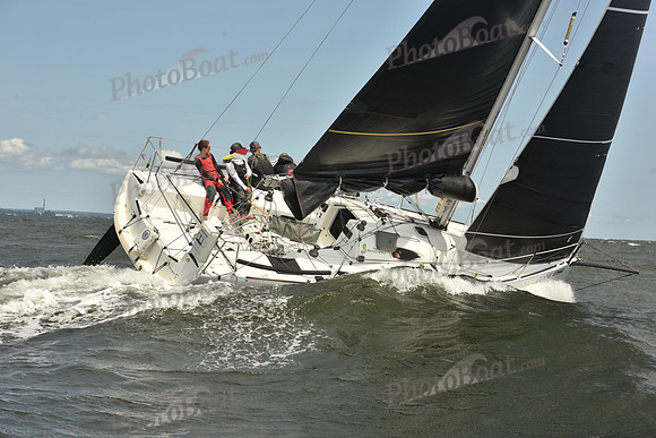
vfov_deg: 19.5
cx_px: 328
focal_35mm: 70
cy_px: 219
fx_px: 1276
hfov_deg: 28.8
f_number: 10
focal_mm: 70
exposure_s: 1/800
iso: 250
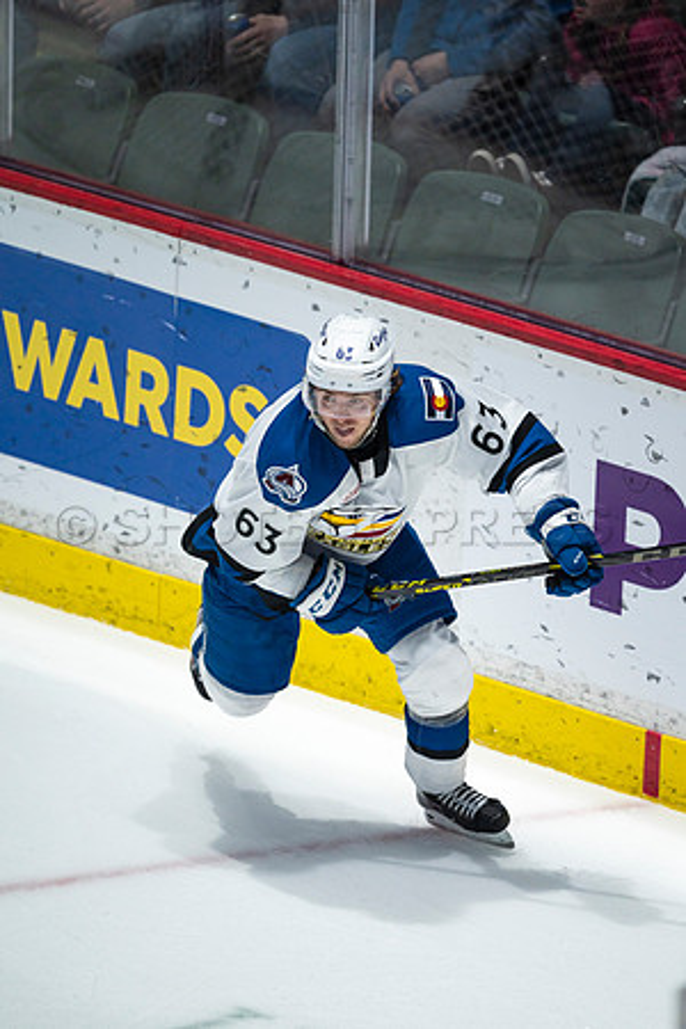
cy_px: 514
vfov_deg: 3.4
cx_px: 343
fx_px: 17149
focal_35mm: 600
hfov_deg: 2.3
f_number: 4
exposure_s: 1/1000
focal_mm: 600
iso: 2000
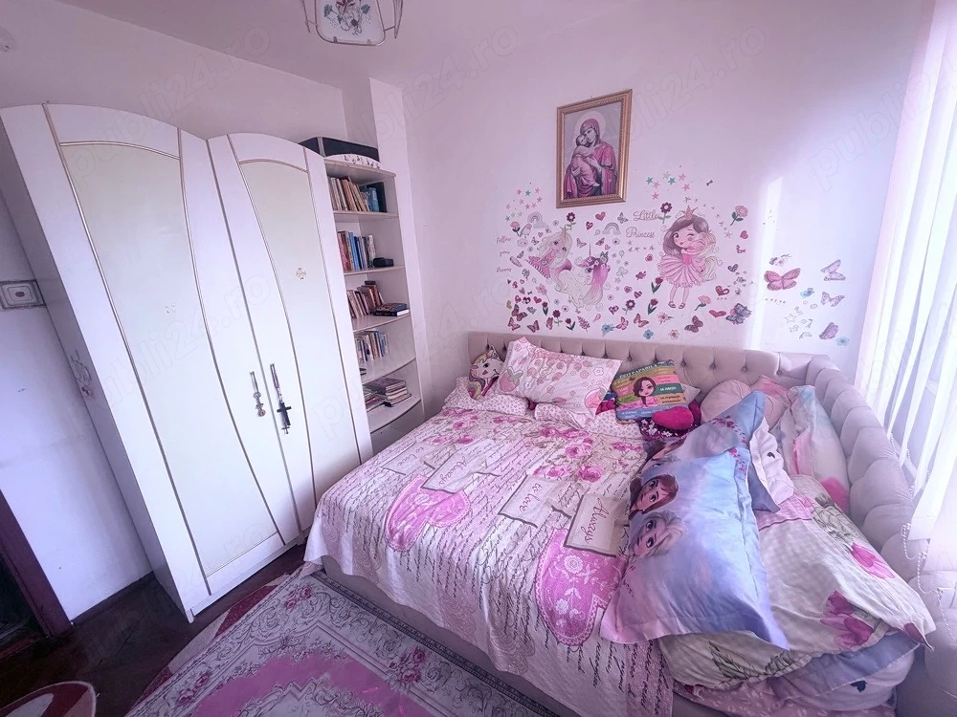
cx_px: 478
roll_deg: +4.2
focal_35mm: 14
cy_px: 358
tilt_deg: -16.0
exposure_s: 1/121
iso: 80
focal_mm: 2.22
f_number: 2.2
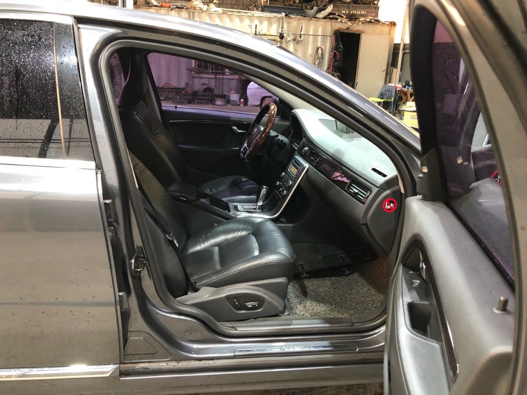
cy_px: 198
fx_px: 426
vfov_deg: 49.7
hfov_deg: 63.4
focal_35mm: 28
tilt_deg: -18.4
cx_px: 264
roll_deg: -2.9
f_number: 1.8
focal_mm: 3.99
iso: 64
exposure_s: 1/15
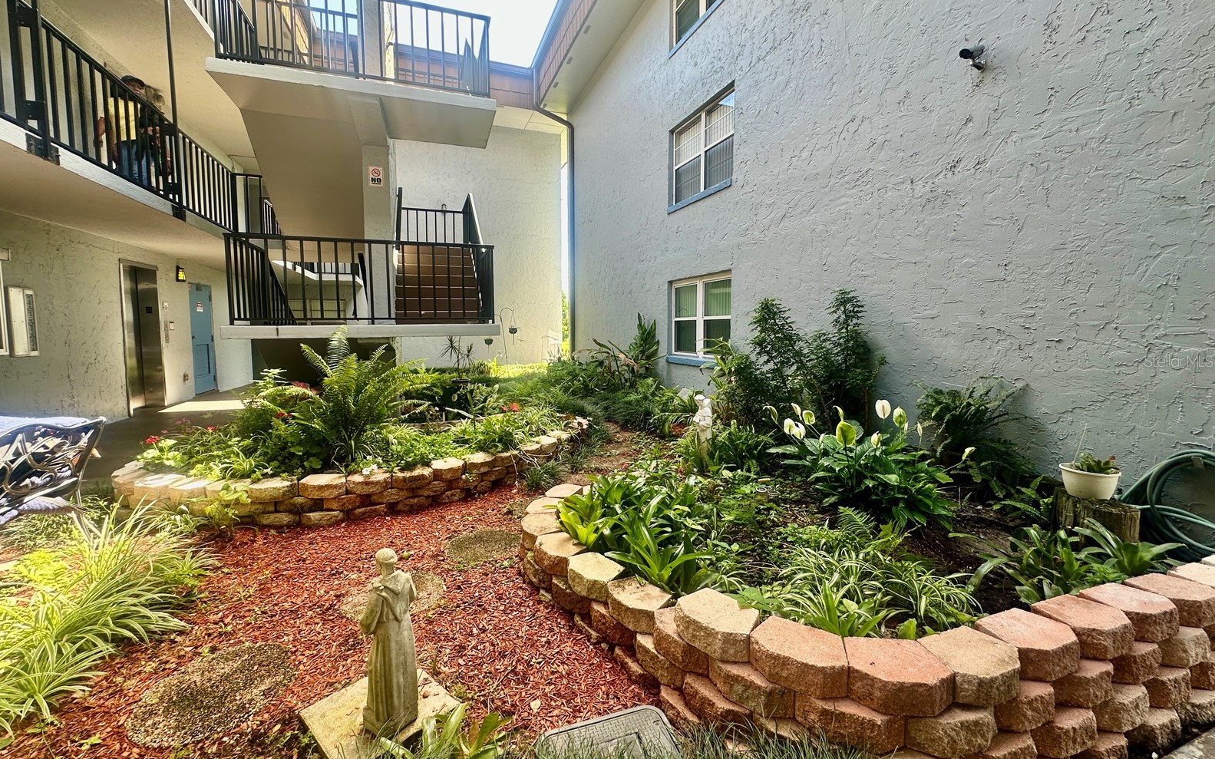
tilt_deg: -4.1
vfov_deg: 74.7
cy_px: 361
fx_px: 497
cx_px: 603
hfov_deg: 101.5
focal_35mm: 15
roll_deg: -0.4
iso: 40
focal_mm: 2.22
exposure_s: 1/105
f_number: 2.2
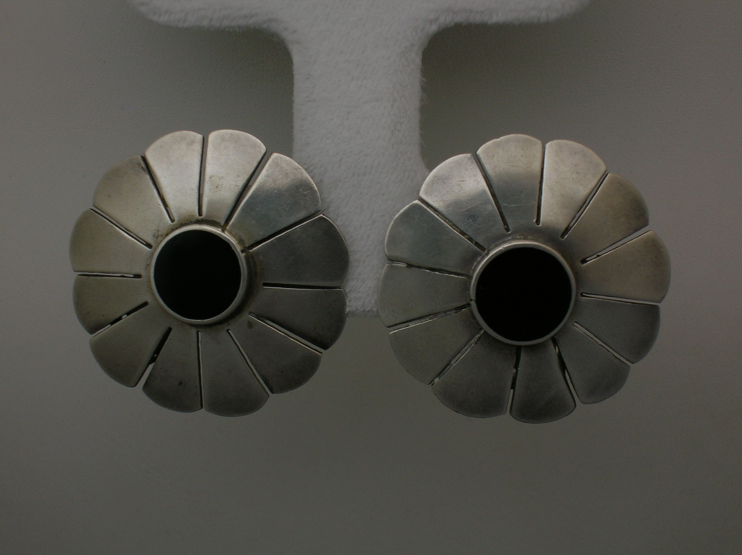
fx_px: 1671
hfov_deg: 25.0
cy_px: 278
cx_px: 371
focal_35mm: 78
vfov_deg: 18.9
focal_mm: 13
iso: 50
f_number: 4.1
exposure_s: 1/13
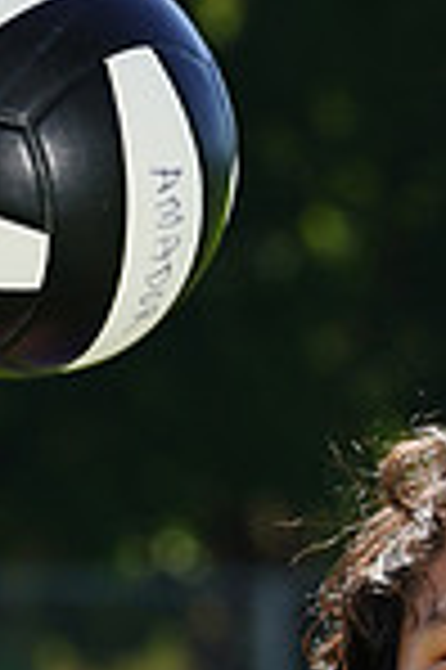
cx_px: 613
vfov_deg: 2.0
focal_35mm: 1055
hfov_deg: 1.3
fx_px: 19650
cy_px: 1120
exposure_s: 1/200
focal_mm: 271
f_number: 11
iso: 200
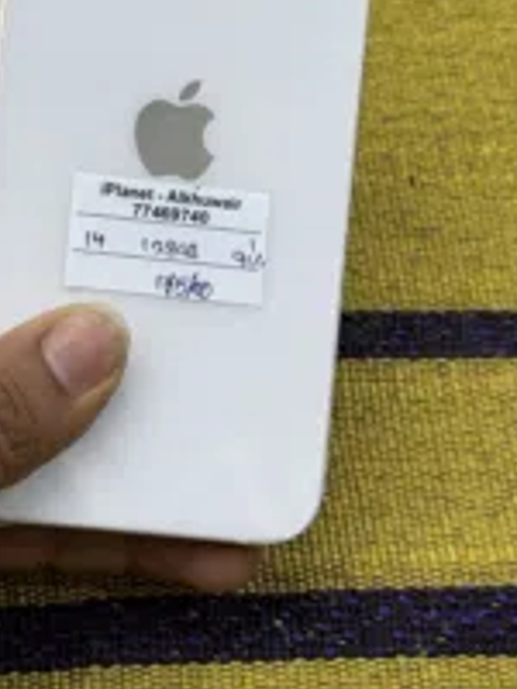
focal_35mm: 96
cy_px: 107
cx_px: 117
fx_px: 1912
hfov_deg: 15.3
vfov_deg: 20.1
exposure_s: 1/100
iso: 80
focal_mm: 6.76
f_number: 1.78
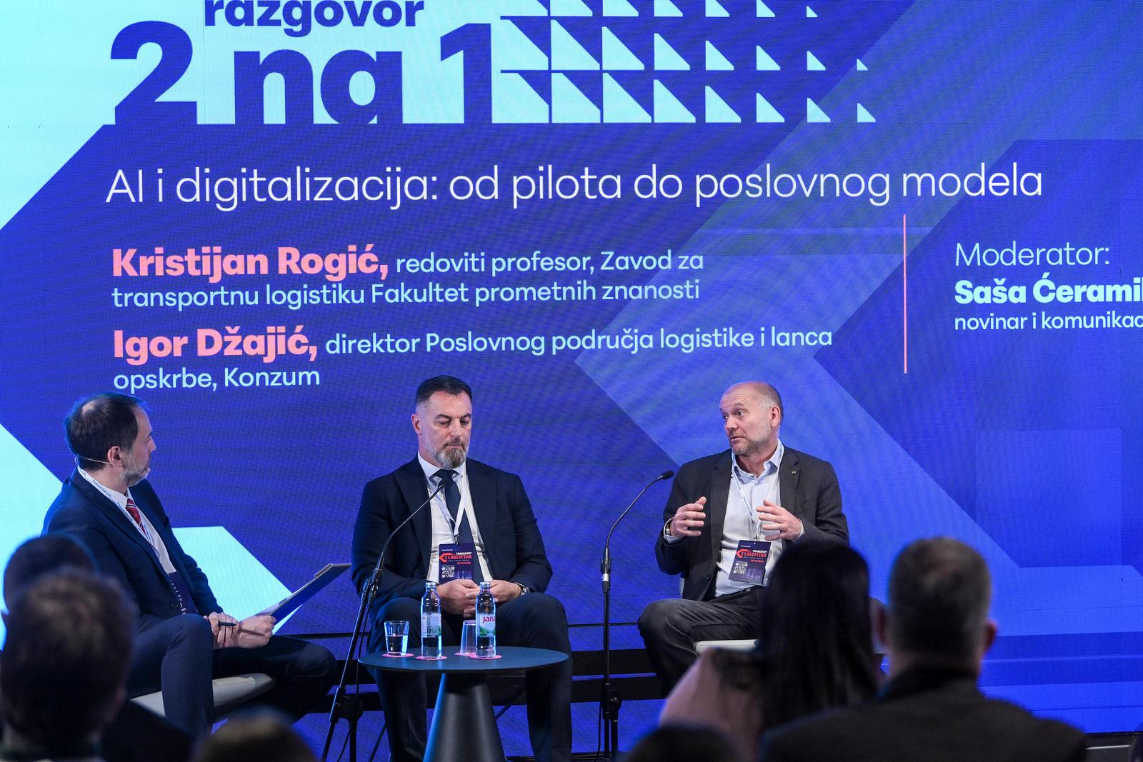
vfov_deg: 13.0
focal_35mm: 105
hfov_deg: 19.5
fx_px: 3334
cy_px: 381
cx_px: 572
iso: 3200
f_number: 3.2
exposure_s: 1/250
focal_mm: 105
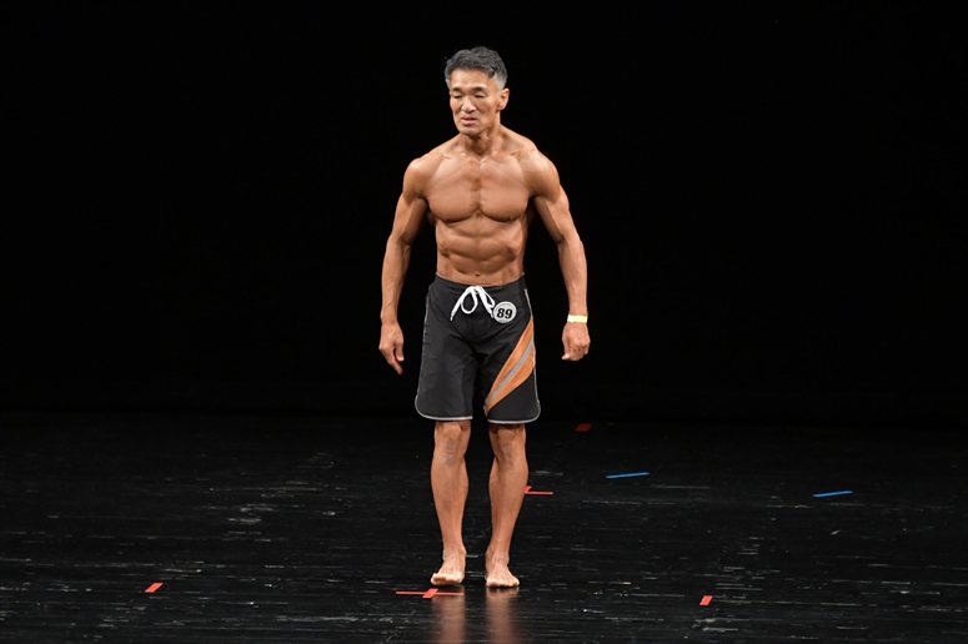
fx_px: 7257
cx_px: 484
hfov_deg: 7.6
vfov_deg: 5.1
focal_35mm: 270
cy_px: 322
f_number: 5.6
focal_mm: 180
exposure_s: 1/400
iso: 3200
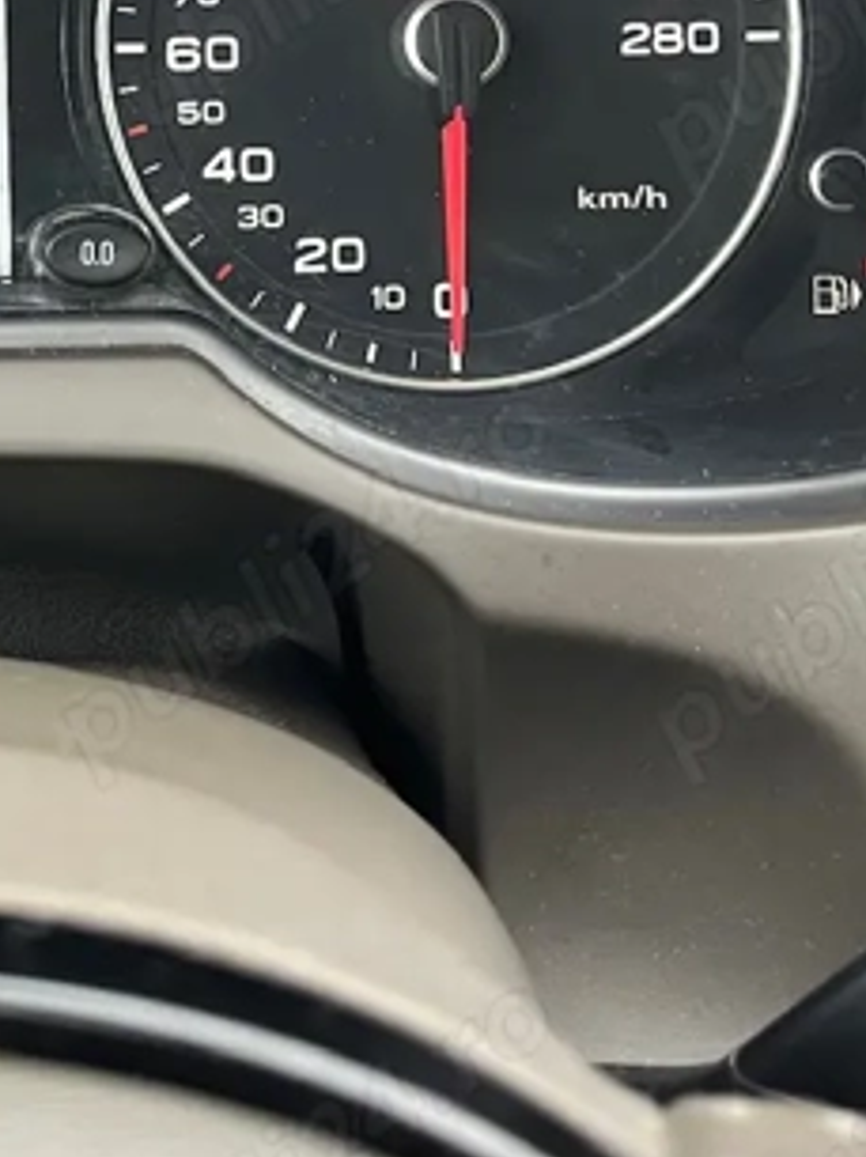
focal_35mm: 68
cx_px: -144
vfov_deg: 27.4
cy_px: 76
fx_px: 2271
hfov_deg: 20.3
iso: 125
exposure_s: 1/69
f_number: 1.6
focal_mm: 5.1
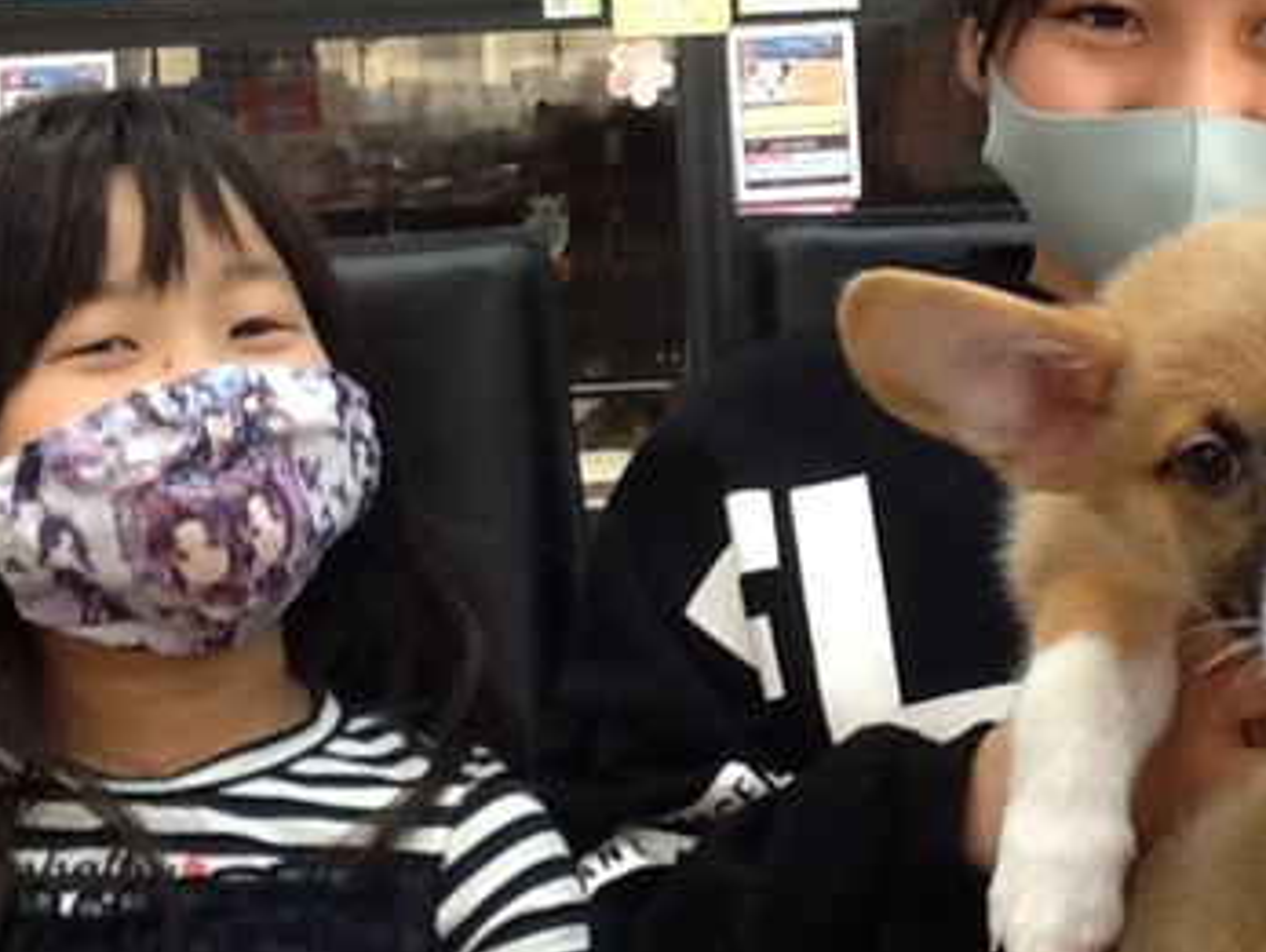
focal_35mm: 76
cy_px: 285
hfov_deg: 25.6
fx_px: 2782
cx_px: 788
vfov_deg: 19.3
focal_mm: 2.03
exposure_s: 1/30
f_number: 2.4
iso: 64
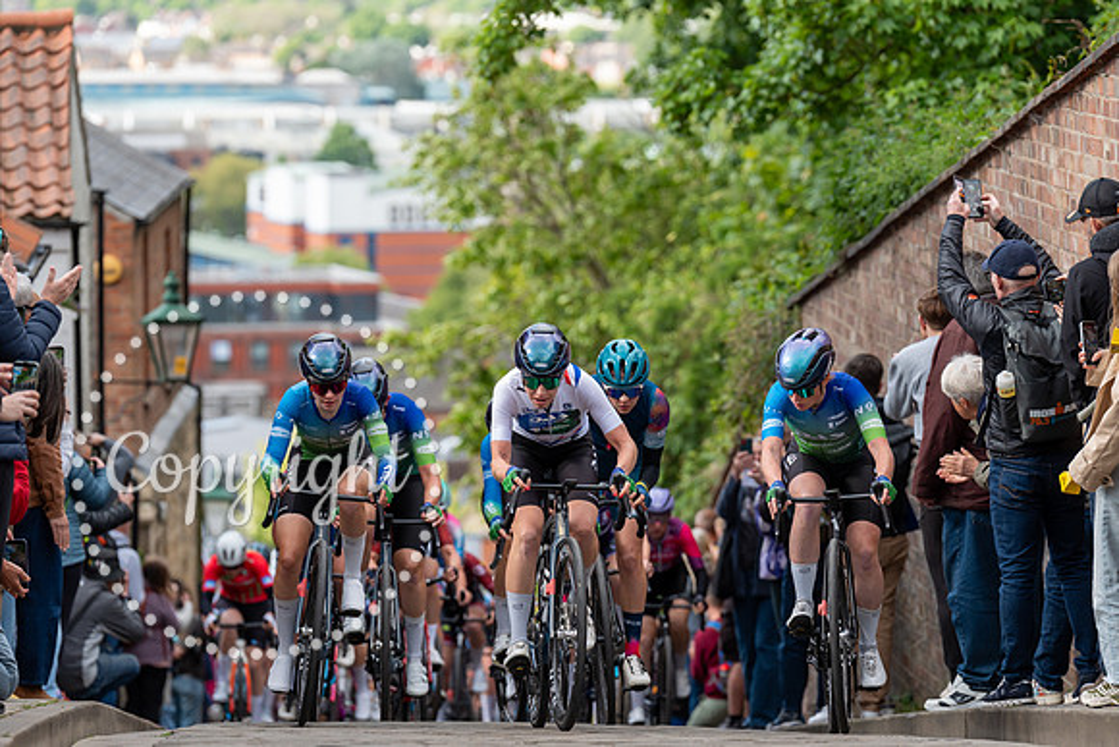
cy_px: 374
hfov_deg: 11.5
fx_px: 5534
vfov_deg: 7.7
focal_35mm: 178
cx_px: 560
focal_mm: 178
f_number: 4
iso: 500
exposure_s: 1/1000
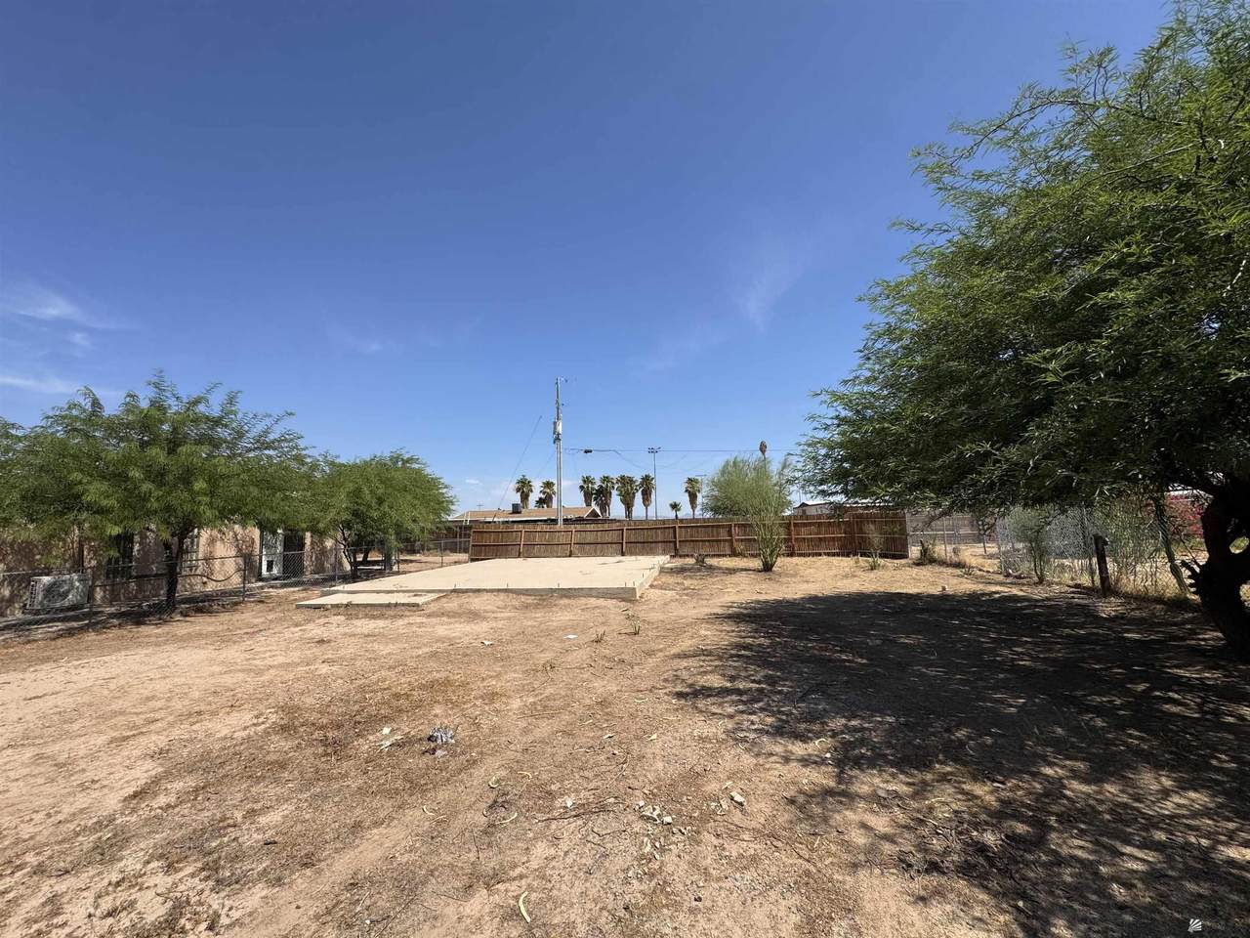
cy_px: 469
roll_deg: +2.4
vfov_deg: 85.7
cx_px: 625
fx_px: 506
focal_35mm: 14
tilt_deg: +5.8
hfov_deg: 102.1
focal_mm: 2.22
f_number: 2.2
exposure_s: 1/2674
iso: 50
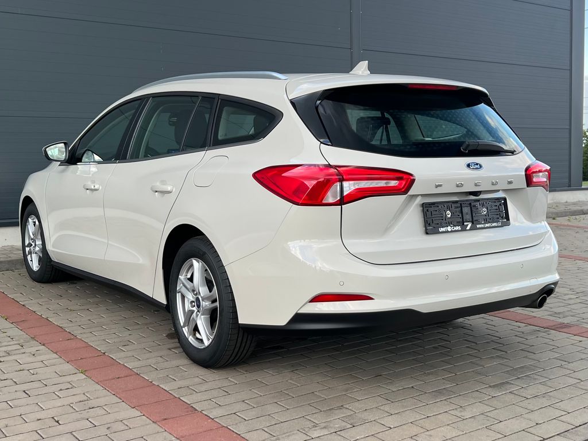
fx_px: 442
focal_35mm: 26
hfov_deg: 67.3
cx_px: 294
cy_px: 220
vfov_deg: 53.1
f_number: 1.5
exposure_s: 1/183
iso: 40
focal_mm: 5.7
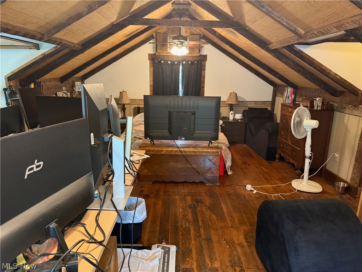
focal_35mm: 24
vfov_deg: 56.8
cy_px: 136
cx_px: 181
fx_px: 251
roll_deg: -1.7
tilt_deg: -13.1
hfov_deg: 71.6
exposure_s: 1/40
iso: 640
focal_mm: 6.76
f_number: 1.78
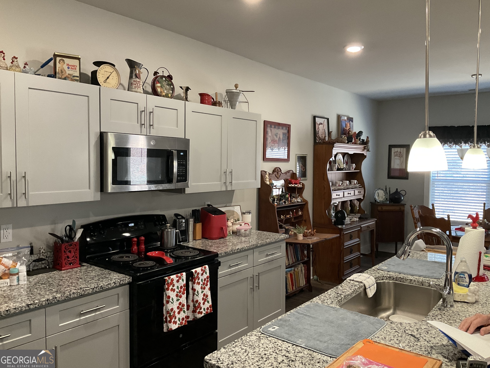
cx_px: 245
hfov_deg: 61.7
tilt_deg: -1.0
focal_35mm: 29
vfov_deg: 48.2
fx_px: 411
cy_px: 184
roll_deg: -0.6
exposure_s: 1/60
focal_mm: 3
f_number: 1.8
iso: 160
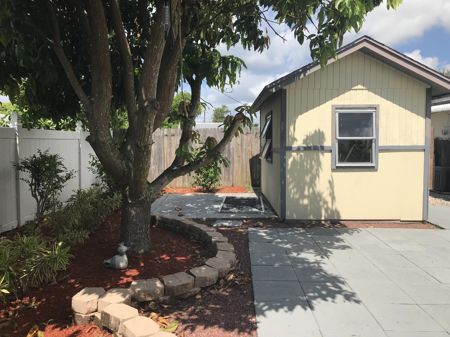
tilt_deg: -3.1
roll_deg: +0.3
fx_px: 364
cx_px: 225
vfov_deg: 49.7
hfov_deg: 63.4
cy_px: 168
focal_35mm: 28
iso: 20
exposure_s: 1/2336
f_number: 1.8
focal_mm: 3.99
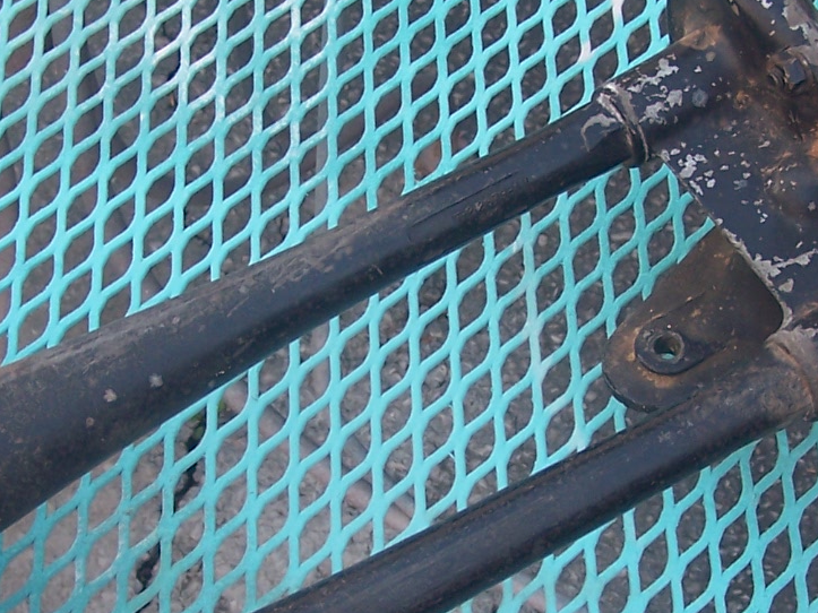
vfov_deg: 16.9
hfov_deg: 22.5
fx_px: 2056
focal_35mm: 87
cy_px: 450
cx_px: 429
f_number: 2.8
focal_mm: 6.3
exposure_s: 1/45
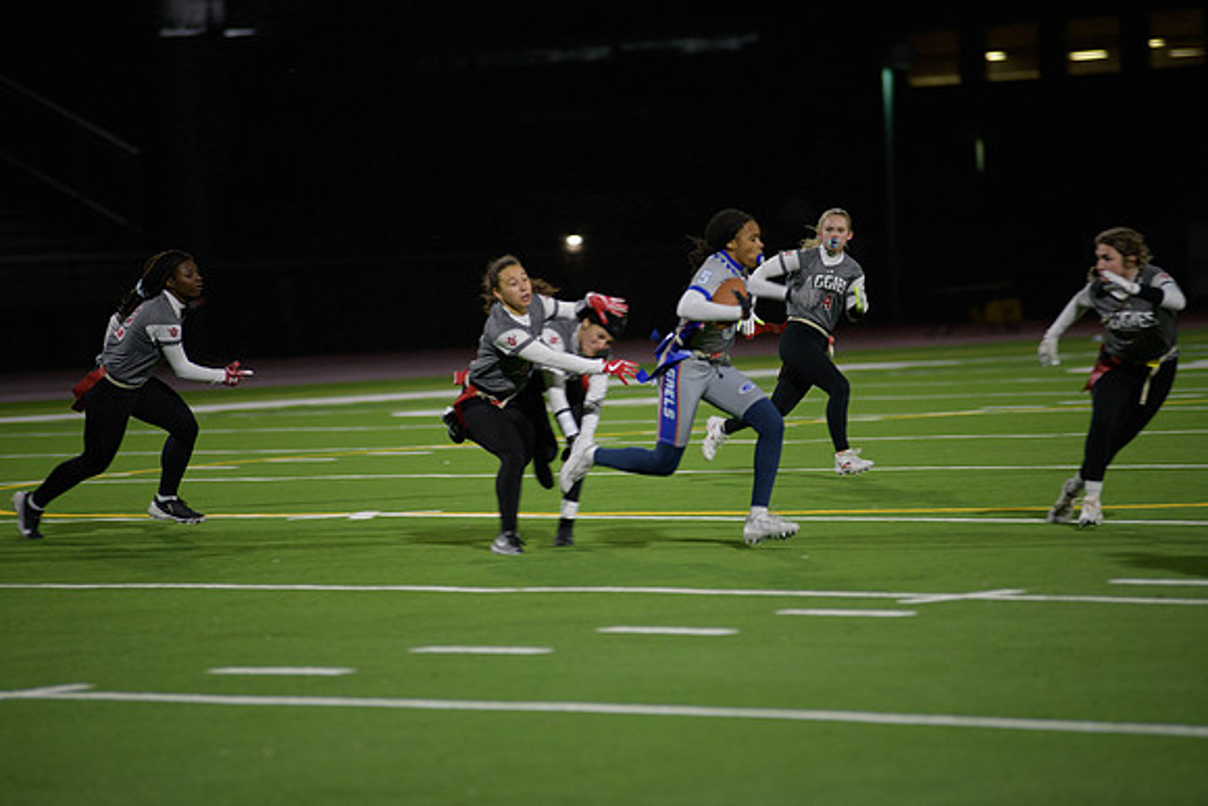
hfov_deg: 10.3
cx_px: 604
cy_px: 403
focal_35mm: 200
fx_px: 6712
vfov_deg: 6.9
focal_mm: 200
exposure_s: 1/200
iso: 640
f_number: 2.8
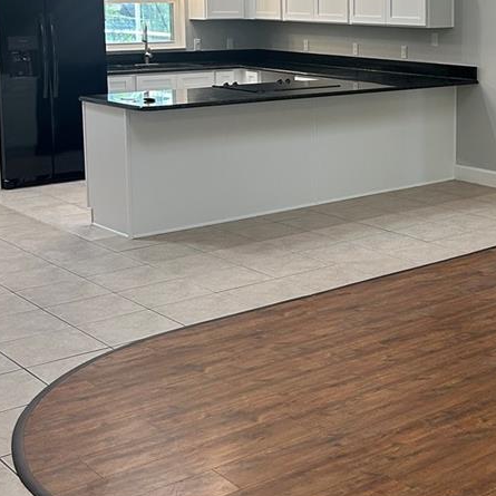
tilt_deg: -6.7
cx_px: 455
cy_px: 107
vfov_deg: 27.2
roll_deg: -0.3
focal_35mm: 62
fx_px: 1005
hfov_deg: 26.7
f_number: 1.5
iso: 125
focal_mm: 5.7
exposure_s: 1/120
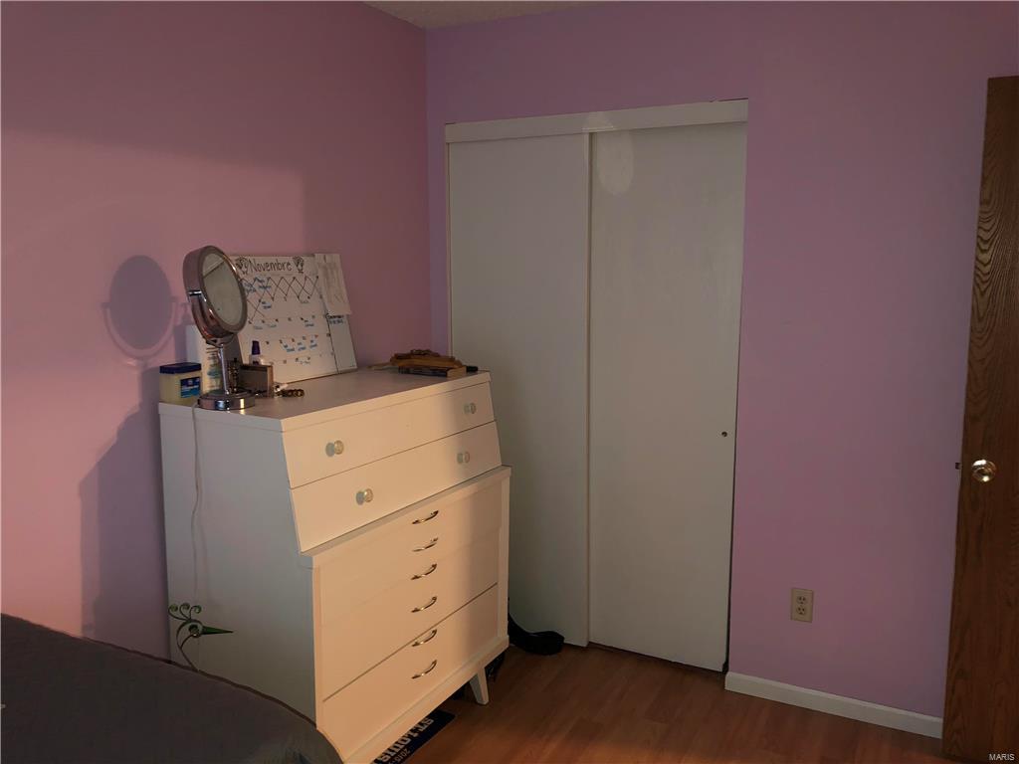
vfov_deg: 48.2
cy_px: 382
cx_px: 510
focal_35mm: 29
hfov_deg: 61.7
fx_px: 854
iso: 80
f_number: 1.8
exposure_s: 1/6
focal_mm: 3.99
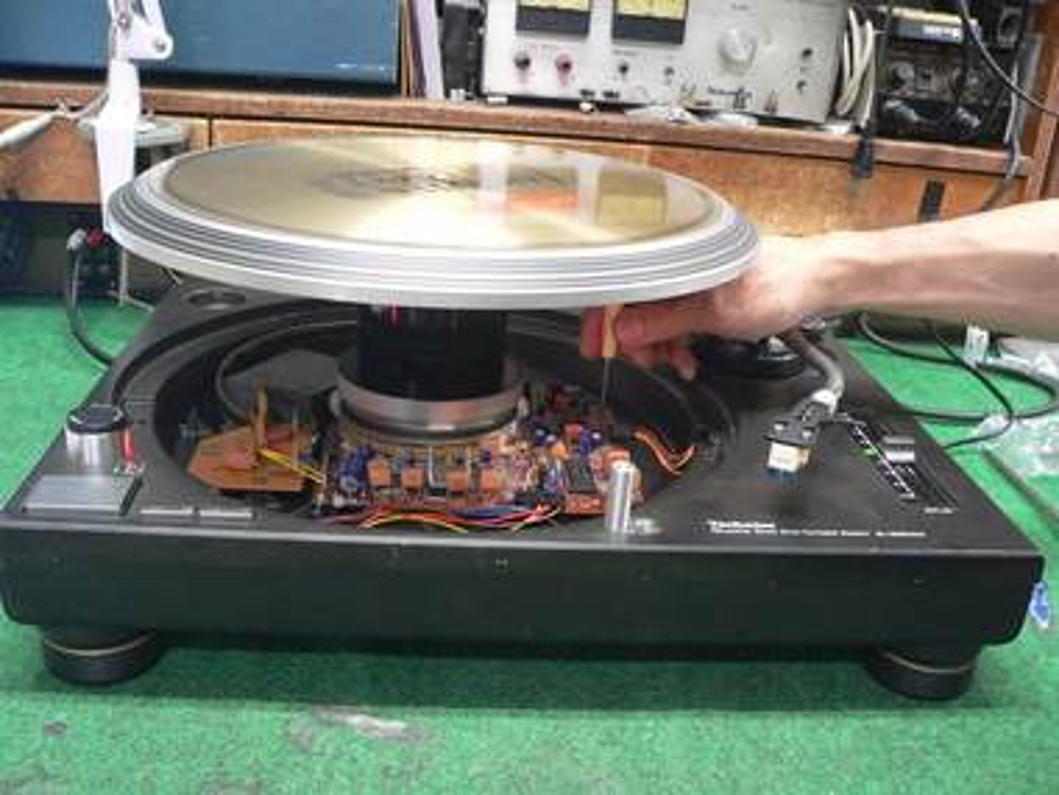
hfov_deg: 51.4
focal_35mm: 36
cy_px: 398
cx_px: 530
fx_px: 1101
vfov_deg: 39.7
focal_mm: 6
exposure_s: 1/8
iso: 200
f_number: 2.8
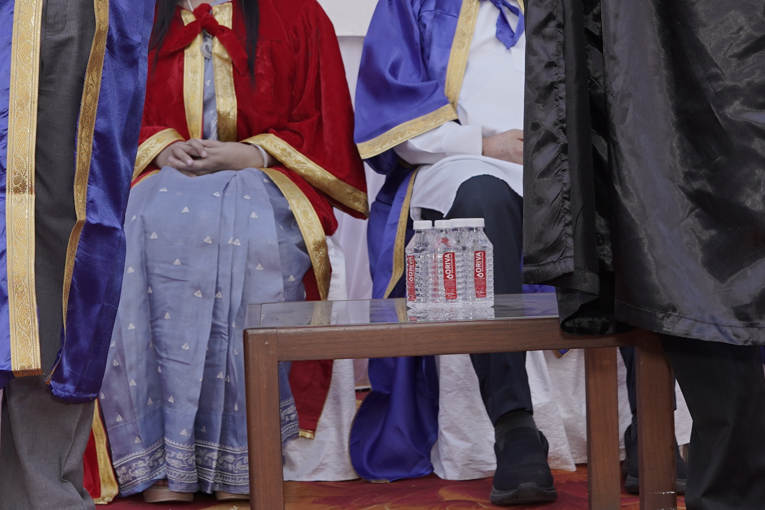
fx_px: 2443
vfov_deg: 11.7
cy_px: -106
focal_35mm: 115
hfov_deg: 17.8
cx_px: 359
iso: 100
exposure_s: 1/60
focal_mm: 35
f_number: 5
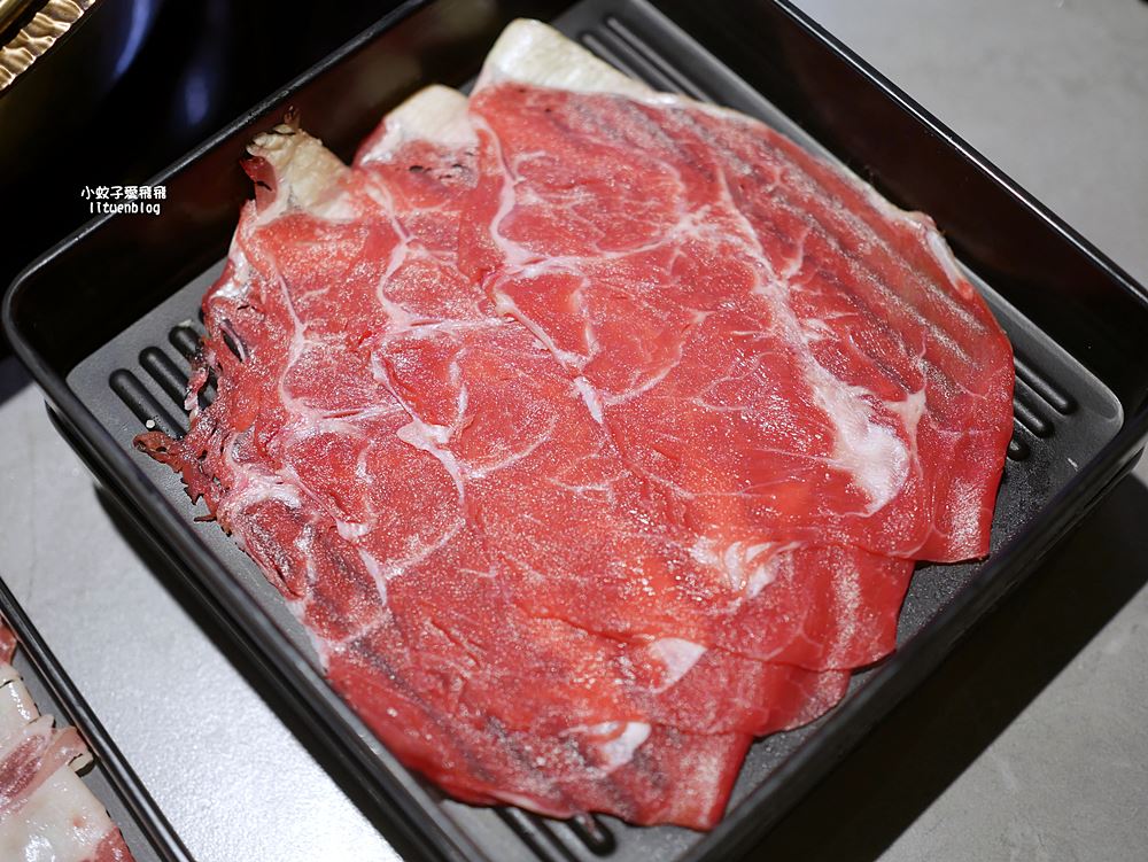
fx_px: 1659
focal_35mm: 50
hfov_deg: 38.2
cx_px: 574
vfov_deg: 29.1
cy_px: 431
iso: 320
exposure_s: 1/60
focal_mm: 25
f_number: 1.8
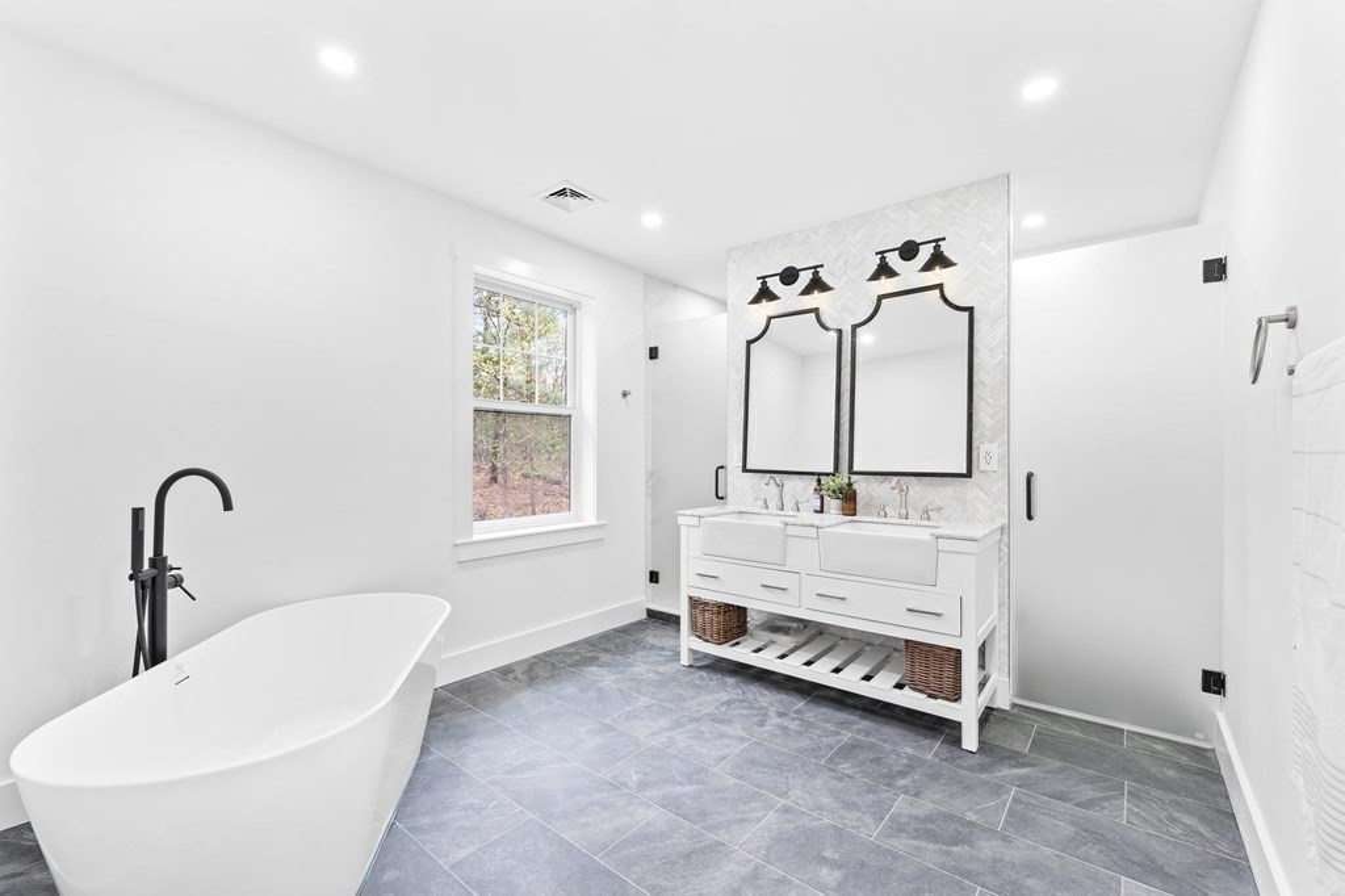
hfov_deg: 104.3
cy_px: 448
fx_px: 523
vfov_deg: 81.2
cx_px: 672
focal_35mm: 14
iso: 100
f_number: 8
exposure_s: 1/1.25
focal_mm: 14
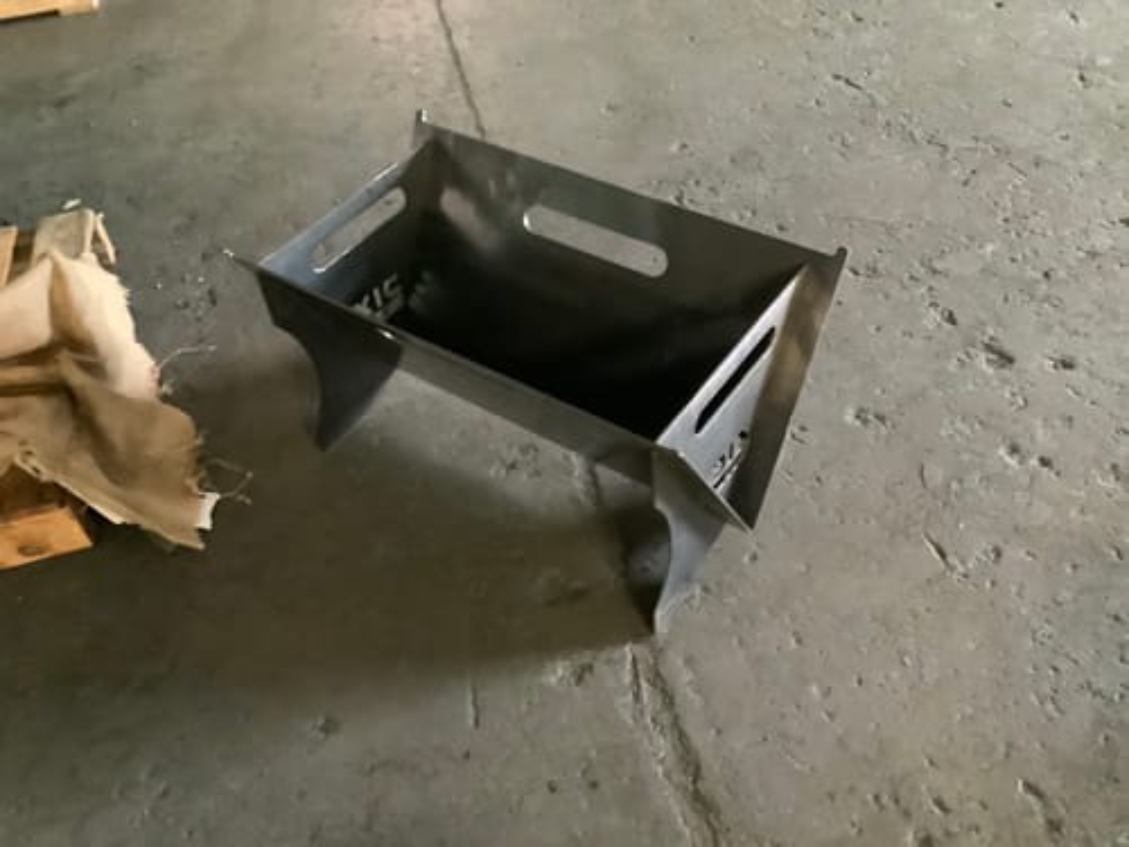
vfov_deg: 45.4
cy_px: 424
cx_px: 564
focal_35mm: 31
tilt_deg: -45.2
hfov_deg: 58.4
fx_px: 1011
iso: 800
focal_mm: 3.3
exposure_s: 1/17
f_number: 2.4
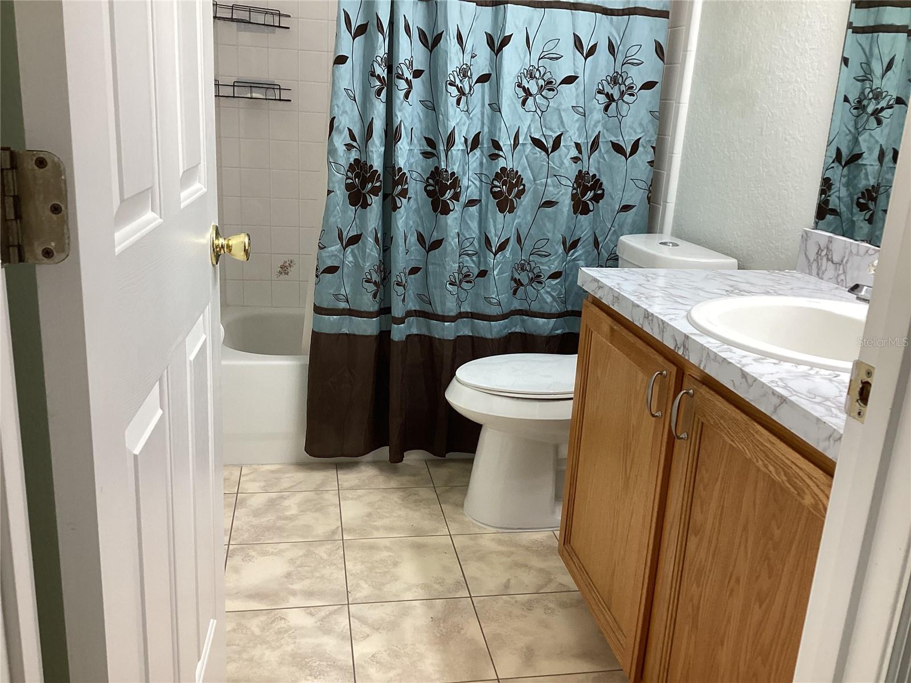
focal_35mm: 31
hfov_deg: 58.4
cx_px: 456
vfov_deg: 45.4
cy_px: 342
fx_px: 816
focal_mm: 3.3
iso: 80
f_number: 2.4
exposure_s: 1/60
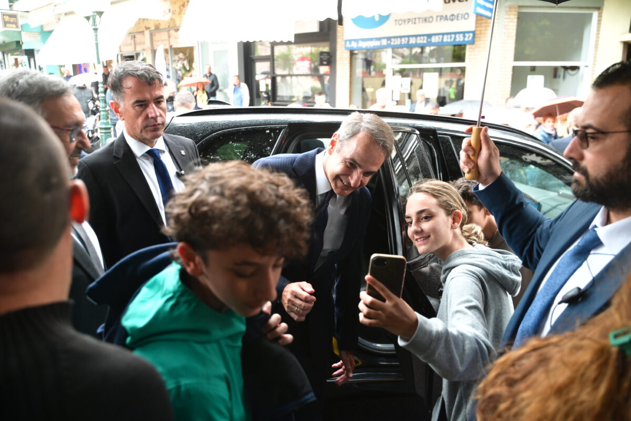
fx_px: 491
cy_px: 210
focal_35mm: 28
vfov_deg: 46.4
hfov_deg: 65.5
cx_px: 316
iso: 1600
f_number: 3.2
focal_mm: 28
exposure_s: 1/160
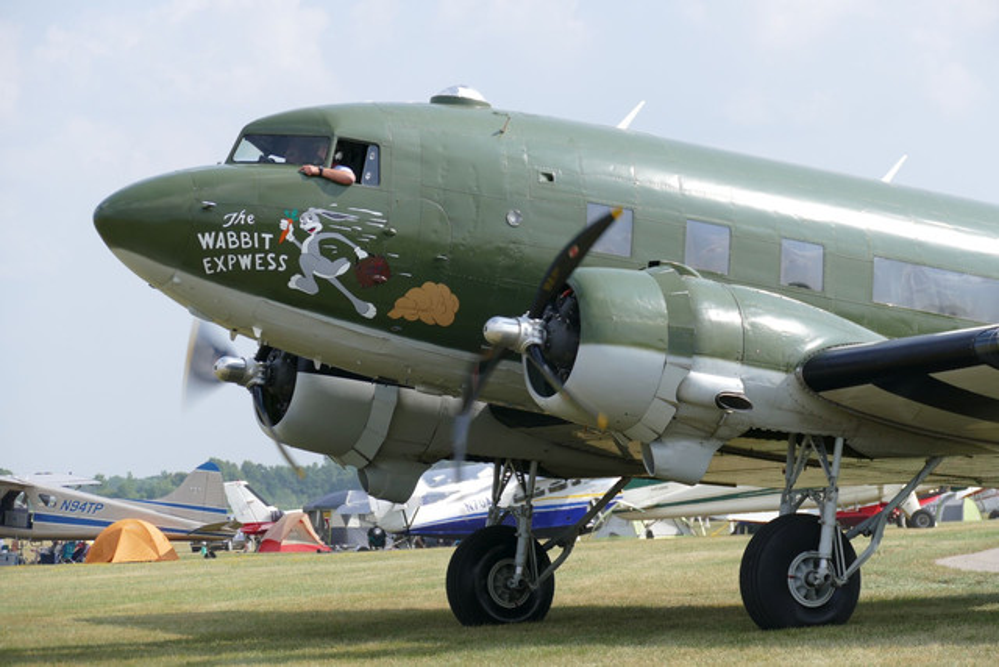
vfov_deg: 8.6
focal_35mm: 160
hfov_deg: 12.8
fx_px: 4441
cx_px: 500
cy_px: 334
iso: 125
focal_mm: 58.01
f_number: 3.9
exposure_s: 1/1000
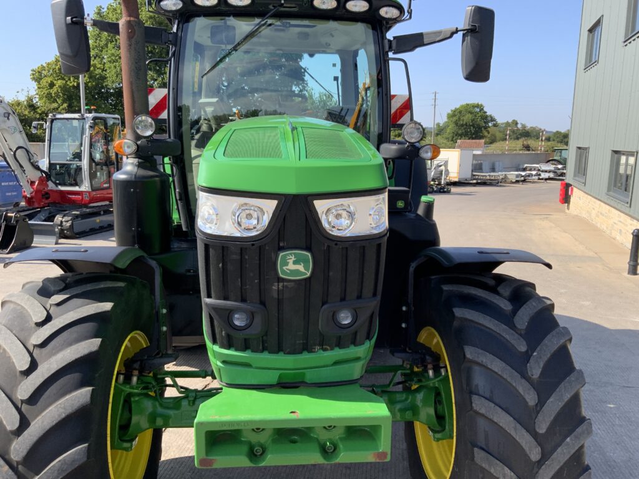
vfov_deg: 48.2
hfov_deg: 61.7
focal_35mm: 29
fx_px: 535
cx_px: 320
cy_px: 240
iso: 16
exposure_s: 1/700
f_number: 1.8
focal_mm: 3
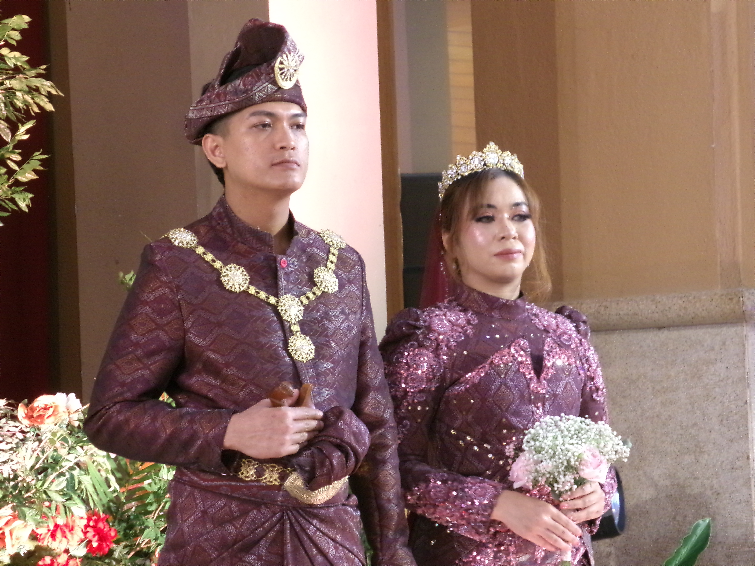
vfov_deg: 6.7
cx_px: 378
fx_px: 4864
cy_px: 283
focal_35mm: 223
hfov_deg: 8.9
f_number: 5.9
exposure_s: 1/14
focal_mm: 40.1
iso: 800
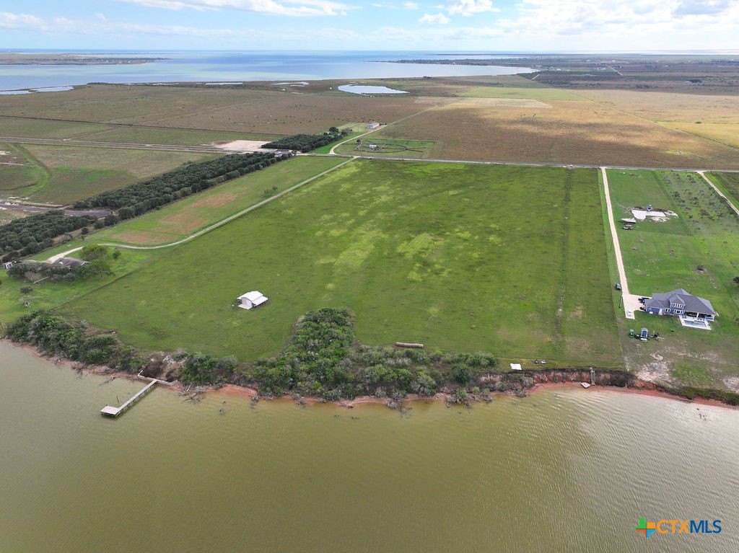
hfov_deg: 71.6
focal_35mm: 24
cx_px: 370
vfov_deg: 56.8
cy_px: 276
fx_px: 512
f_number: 2.8
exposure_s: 1/2500
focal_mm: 12.29
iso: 250
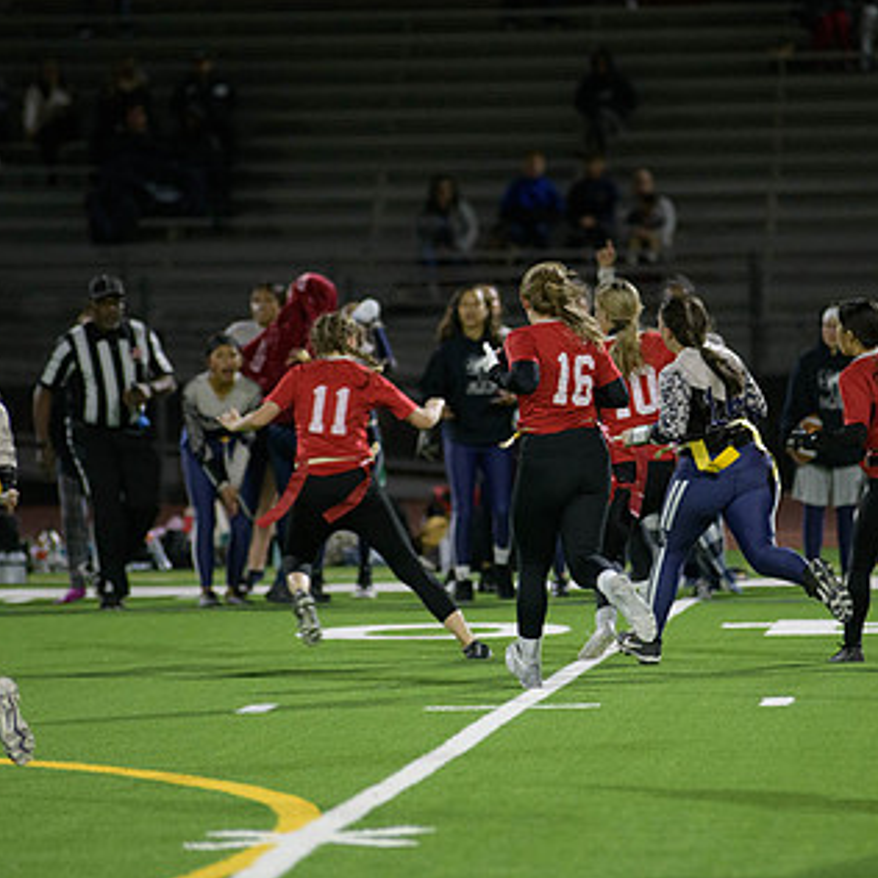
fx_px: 8953
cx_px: 561
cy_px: 376
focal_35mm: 312
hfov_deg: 5.6
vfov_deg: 5.6
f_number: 2.8
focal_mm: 200
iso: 3200
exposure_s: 1/640
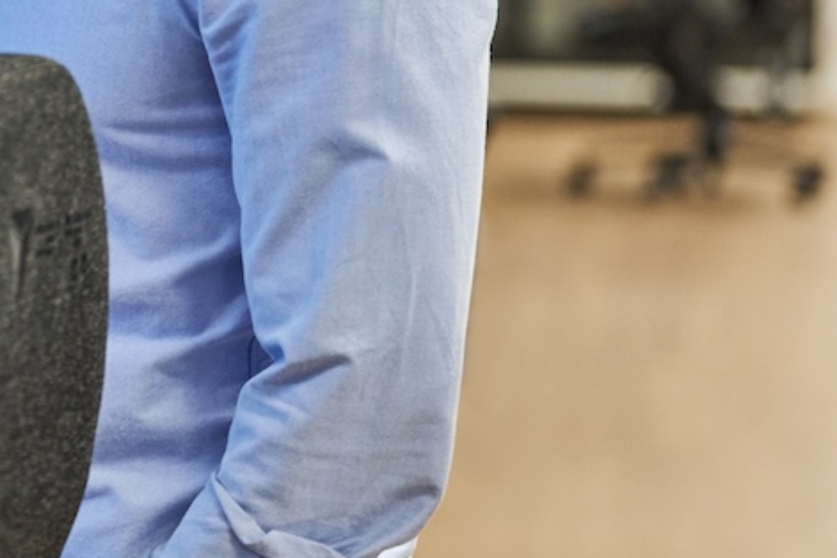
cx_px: -418
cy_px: -84
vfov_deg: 4.7
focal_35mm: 290
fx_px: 6742
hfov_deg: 7.0
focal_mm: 91
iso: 800
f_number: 2.8
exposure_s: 1/200
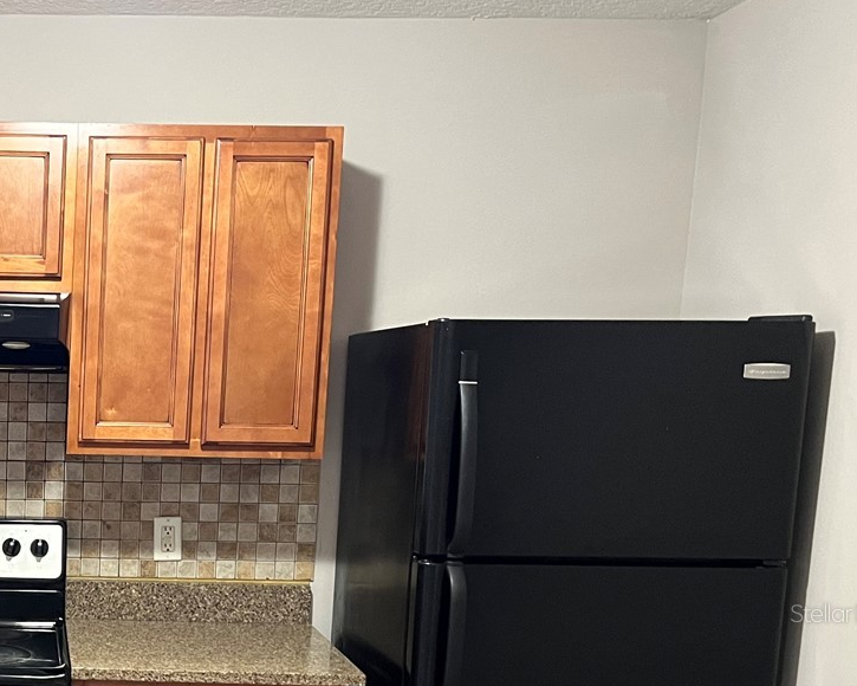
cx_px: -44
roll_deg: -1.1
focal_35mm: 56
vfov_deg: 26.3
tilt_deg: -9.6
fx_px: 1420
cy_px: 613
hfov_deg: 30.6
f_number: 1.6
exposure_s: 1/40
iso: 400
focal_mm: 5.1
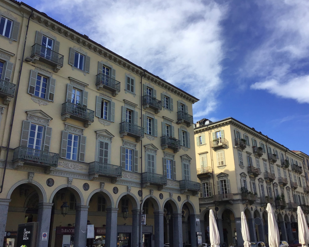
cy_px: 124
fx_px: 302
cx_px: 161
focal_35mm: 33
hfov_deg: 54.2
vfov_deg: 44.6
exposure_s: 1/947
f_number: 2.4
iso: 25
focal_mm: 3.3
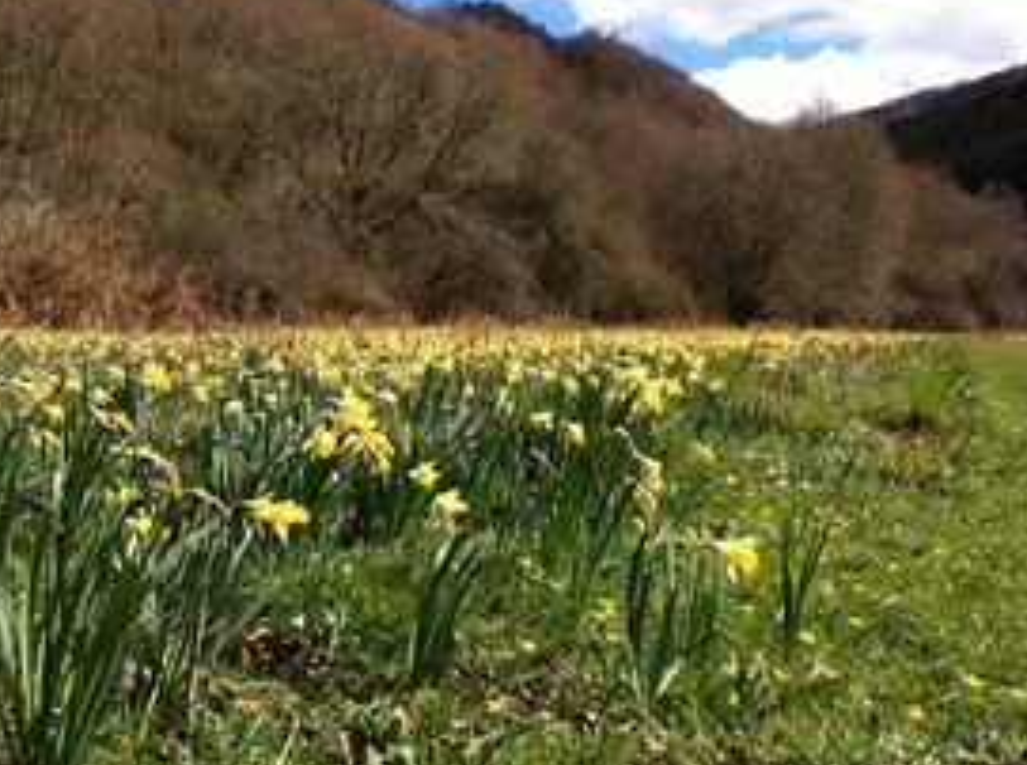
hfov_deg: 36.9
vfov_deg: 27.9
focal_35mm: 52
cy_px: 333
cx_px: 519
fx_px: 1539
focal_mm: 3.85
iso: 80
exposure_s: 1/973
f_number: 2.8
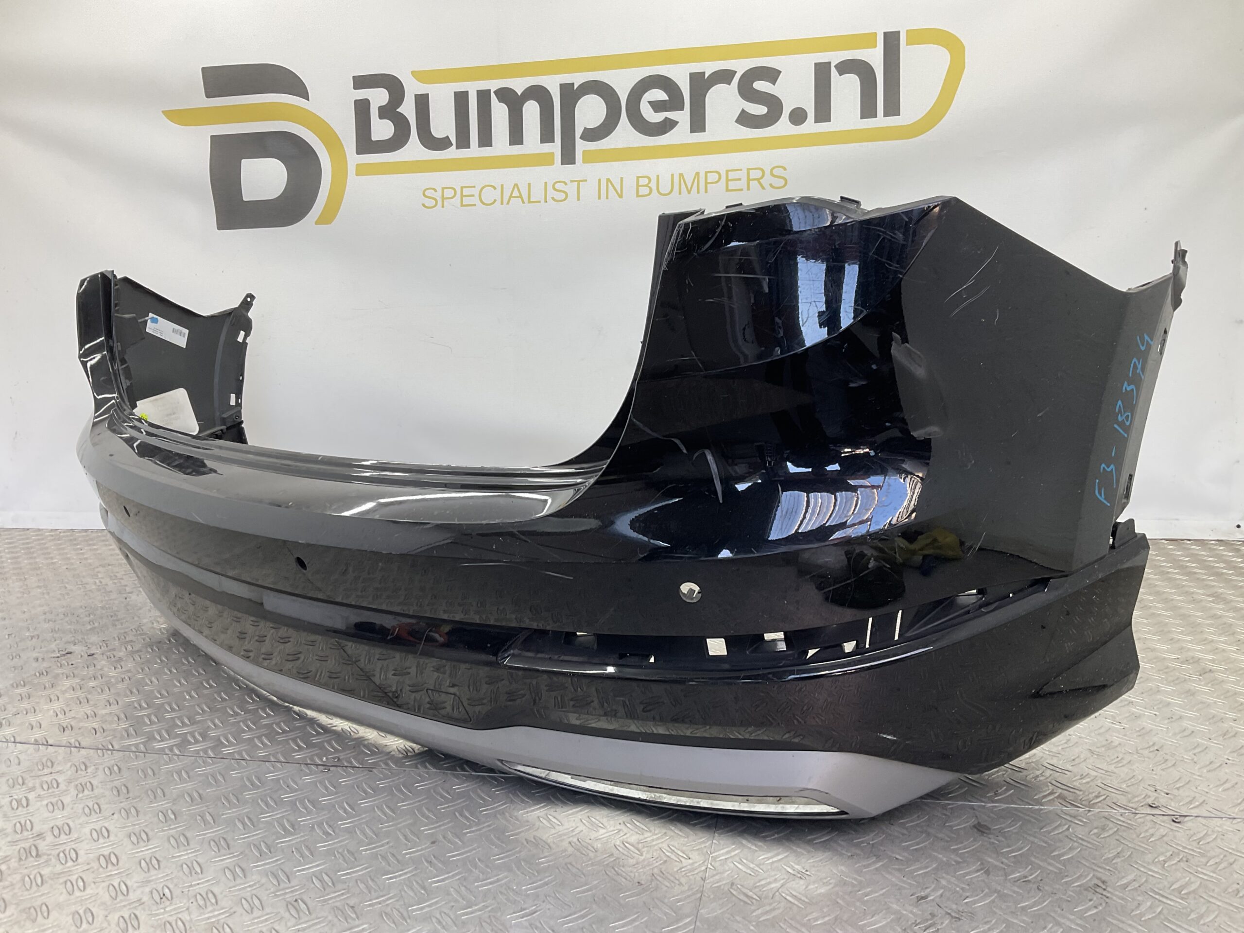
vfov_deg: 48.2
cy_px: 466
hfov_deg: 61.7
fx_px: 1042
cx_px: 622
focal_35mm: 29
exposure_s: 1/100
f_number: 1.8
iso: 25
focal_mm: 3
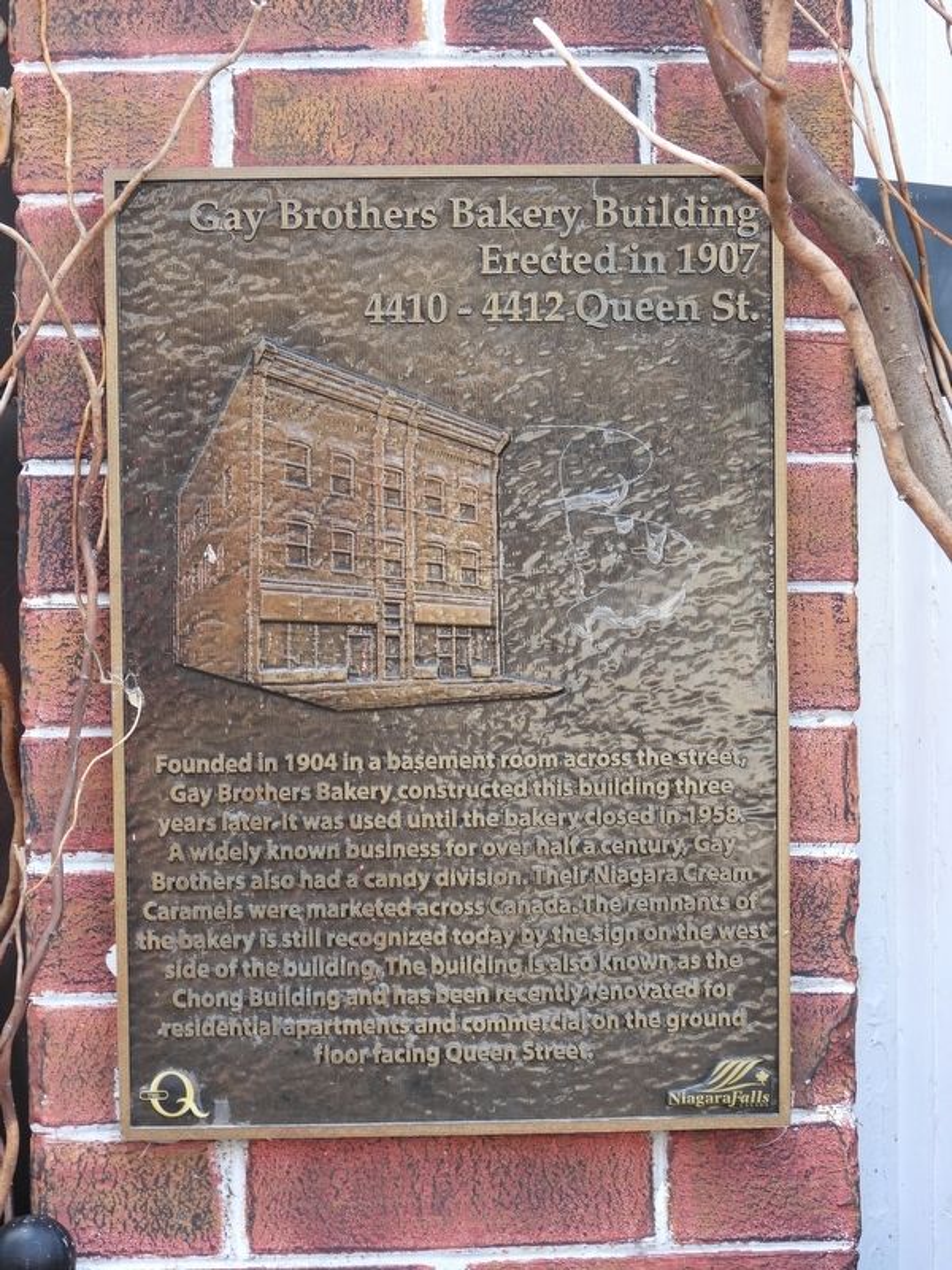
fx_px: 4217
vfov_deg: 17.1
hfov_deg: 12.9
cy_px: 635
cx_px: 476
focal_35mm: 115
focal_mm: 20.7
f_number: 4
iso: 100
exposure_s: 1/80
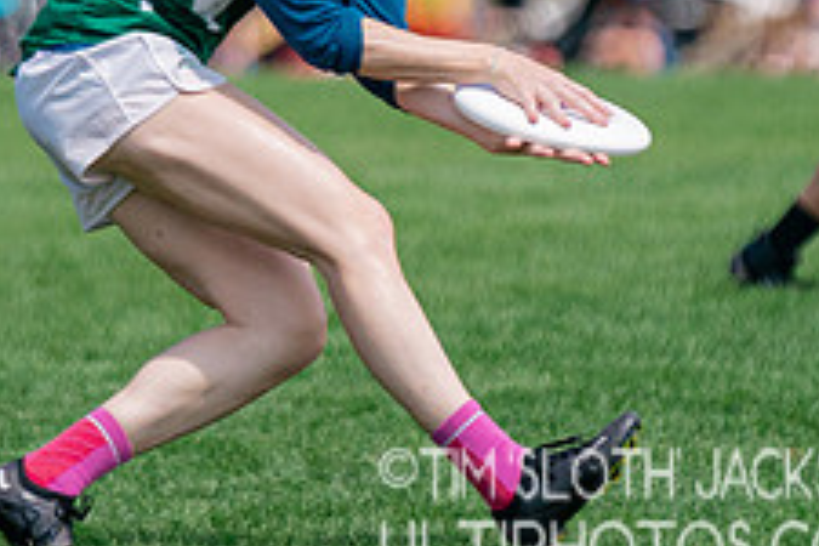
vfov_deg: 1.7
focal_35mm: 805
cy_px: -184
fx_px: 18312
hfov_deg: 2.6
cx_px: 198
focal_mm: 200
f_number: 2.8
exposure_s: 1/10000
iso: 640
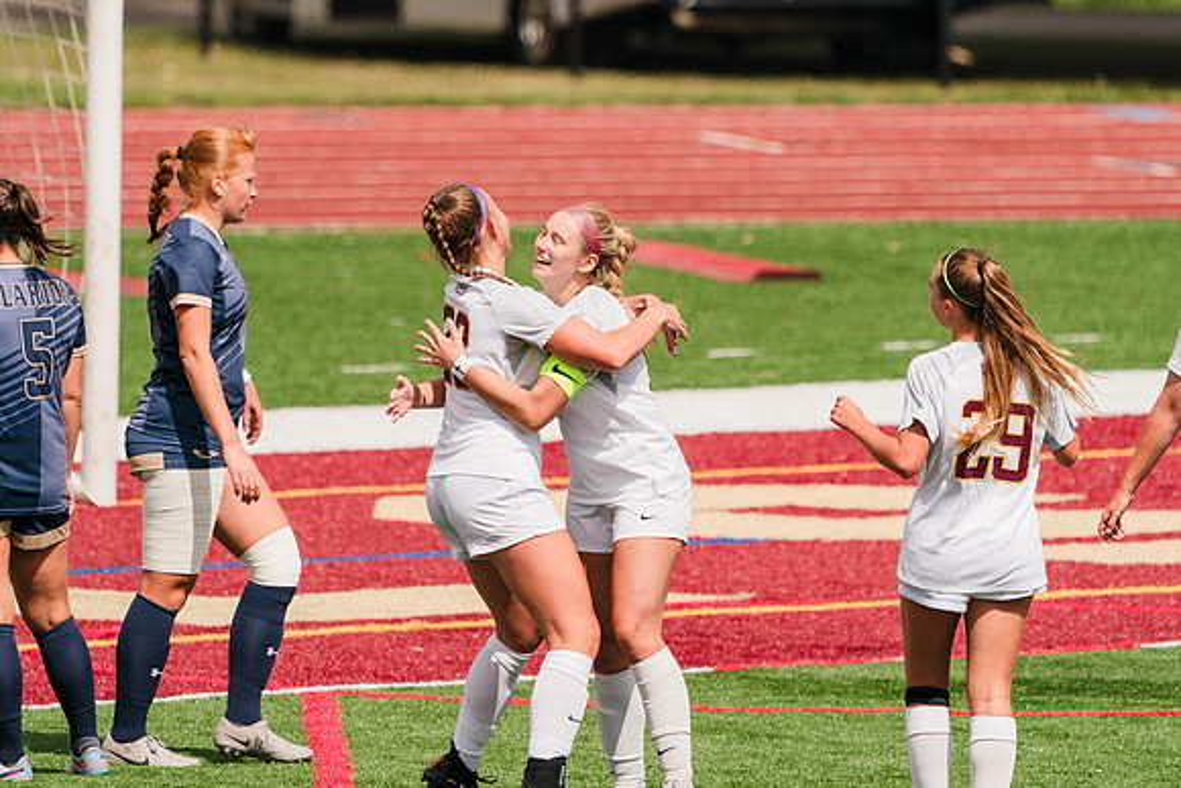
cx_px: 527
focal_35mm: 760
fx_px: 24944
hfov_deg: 2.7
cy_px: 289
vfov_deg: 1.8
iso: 200
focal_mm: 600
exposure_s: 1/1600
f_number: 6.3
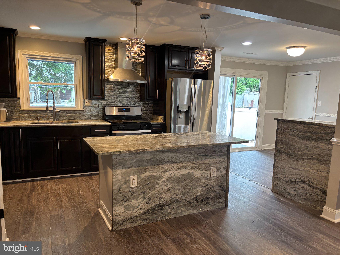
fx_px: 255
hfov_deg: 67.3
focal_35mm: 26
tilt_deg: -6.4
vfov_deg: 53.1
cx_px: 170
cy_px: 128
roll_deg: -2.0
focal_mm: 5.96
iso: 160
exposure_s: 1/60
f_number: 1.6
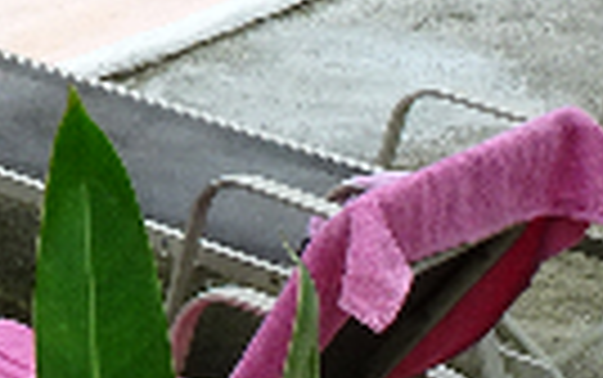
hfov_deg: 12.7
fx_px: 2500
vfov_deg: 8.3
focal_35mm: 152
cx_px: -432
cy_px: -338
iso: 80
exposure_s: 1/100
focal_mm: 4.1
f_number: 3.5
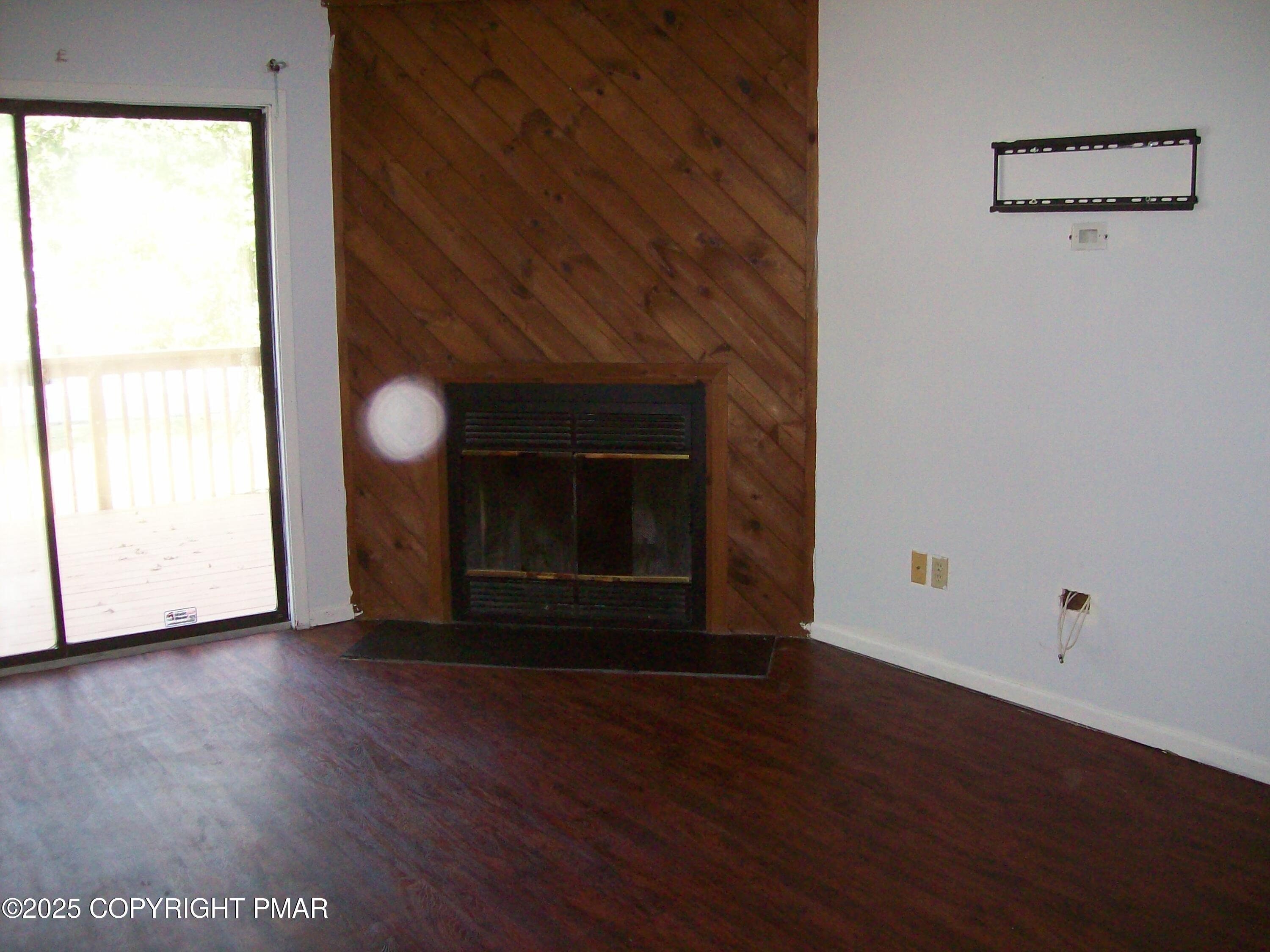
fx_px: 1321
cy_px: 476
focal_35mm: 36
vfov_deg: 39.7
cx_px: 635
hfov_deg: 51.4
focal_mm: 6
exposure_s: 1/64
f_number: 2.7
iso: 200
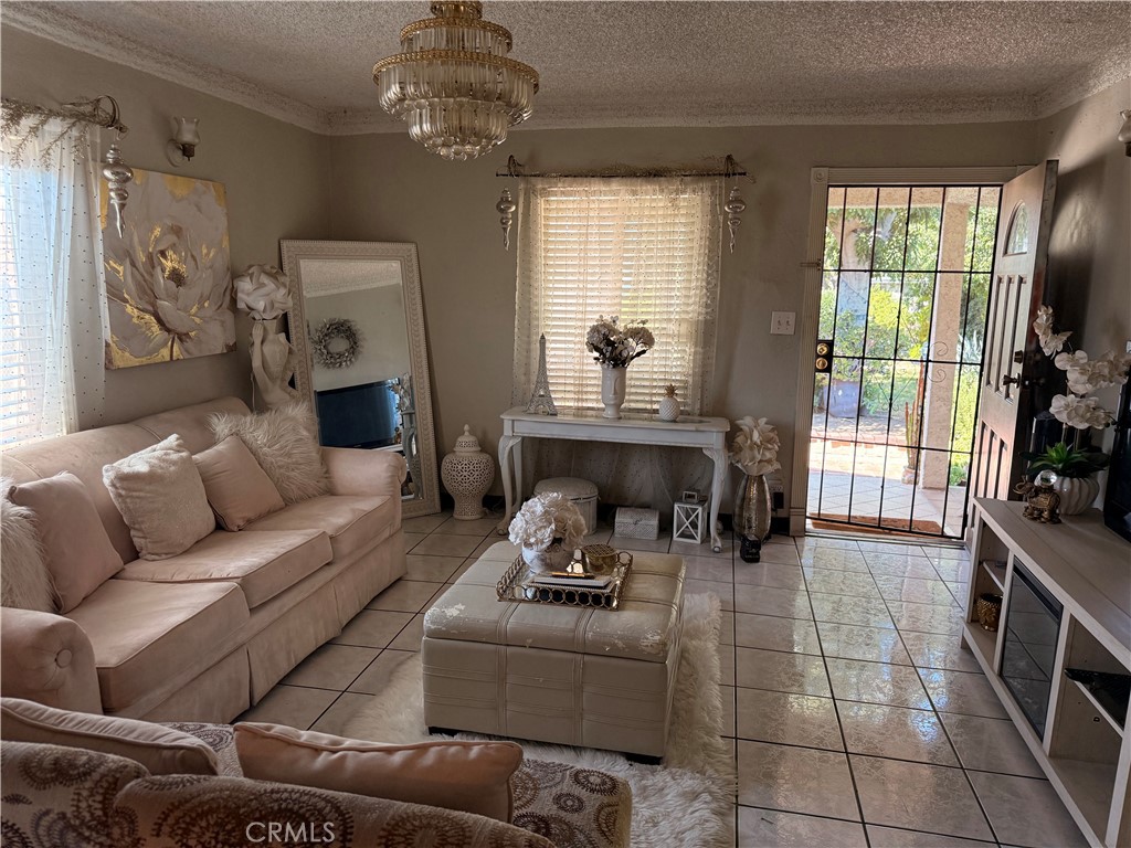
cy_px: 424
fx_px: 784
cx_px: 566
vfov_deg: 56.8
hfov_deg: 71.6
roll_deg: -0.9
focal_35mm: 24
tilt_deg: -10.2
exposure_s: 1/120
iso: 250
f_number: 1.78
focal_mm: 6.76
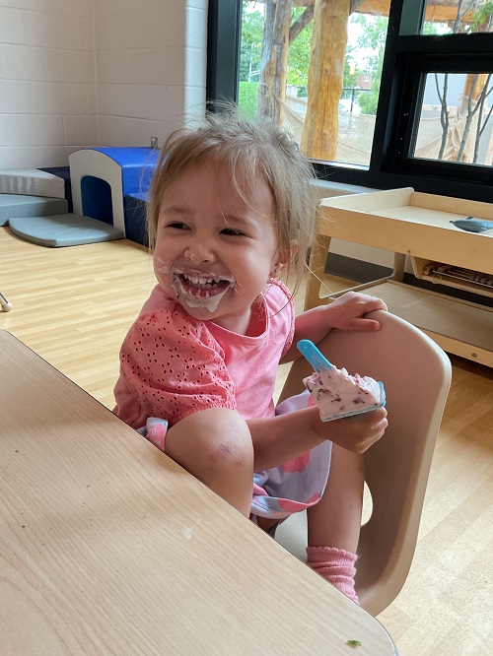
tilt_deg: -24.3
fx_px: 550
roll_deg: -1.6
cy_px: 328
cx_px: 246
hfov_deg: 48.3
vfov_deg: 61.6
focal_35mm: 29
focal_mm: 3
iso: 100
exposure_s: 1/60
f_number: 1.8
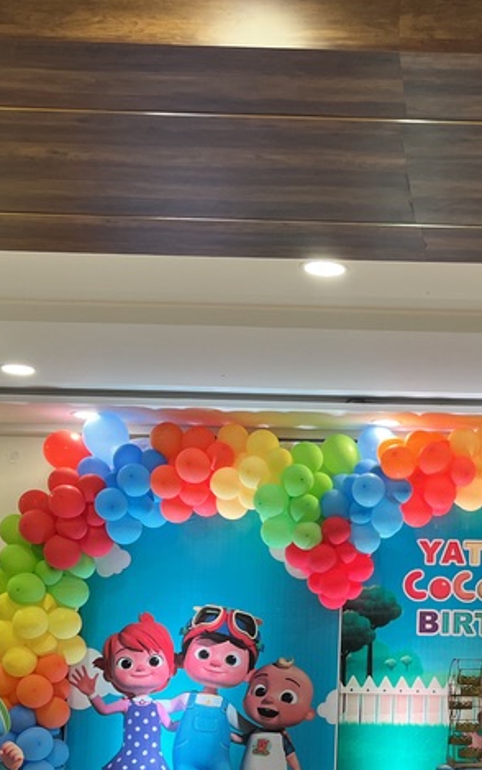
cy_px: 619
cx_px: 482
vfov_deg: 33.0
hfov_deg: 20.9
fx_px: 1260
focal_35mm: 60
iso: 50
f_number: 1.6
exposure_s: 1/100
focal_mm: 5.1
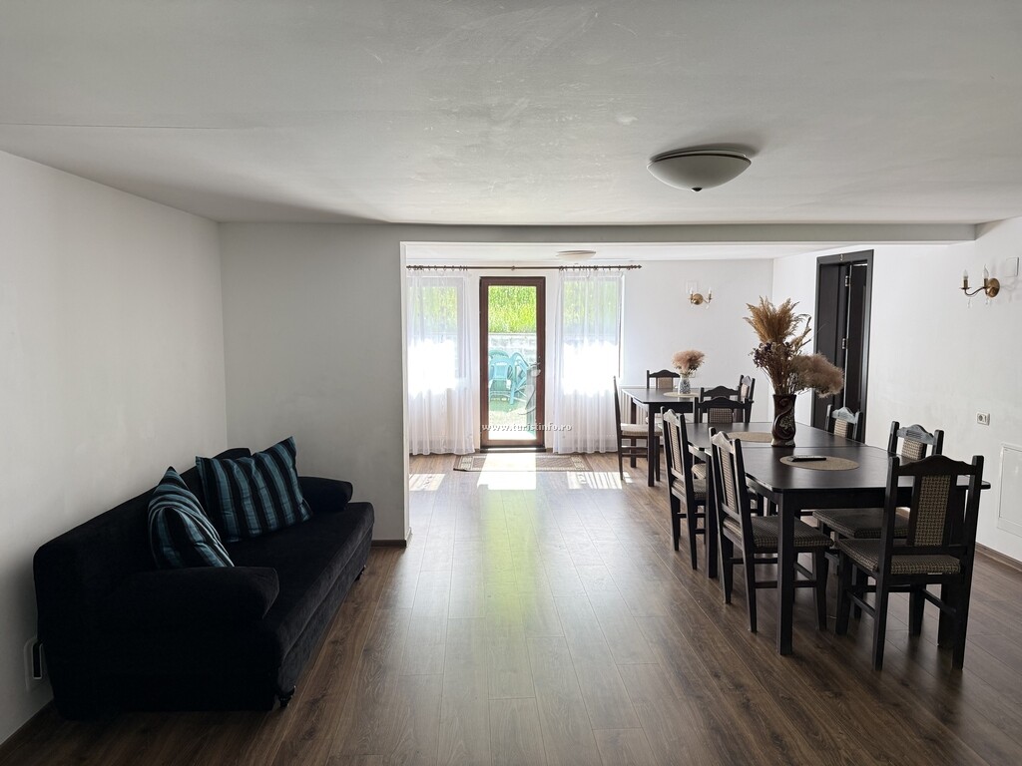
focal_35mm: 24
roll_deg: -0.1
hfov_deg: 71.6
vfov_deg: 56.8
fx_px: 709
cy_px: 383
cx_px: 511
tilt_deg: -4.2
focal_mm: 6.76
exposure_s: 1/60
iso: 200
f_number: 1.78
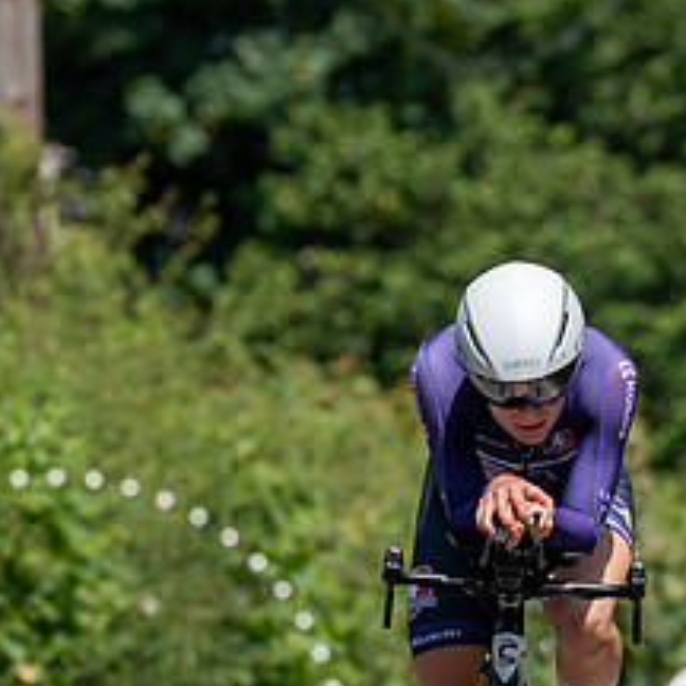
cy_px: 609
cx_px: 457
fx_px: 24237
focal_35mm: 1081
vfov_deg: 1.6
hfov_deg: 1.6
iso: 125
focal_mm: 200
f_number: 4
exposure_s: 1/1000
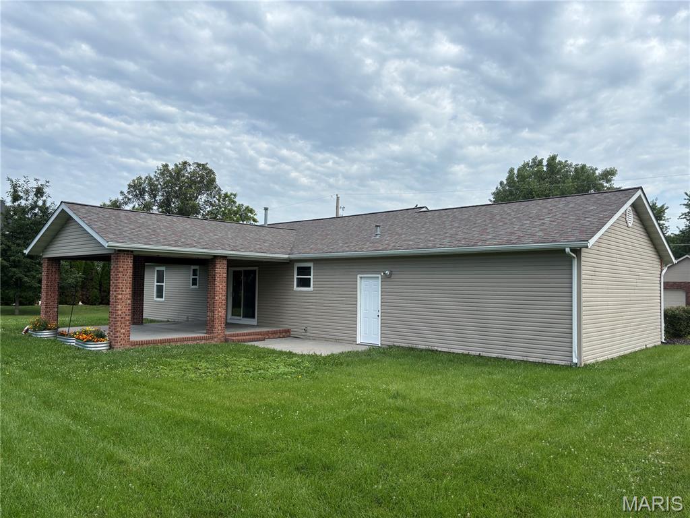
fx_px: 518
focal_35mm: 26
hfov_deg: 67.3
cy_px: 259
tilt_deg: +3.1
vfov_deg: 53.1
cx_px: 345
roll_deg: -0.5
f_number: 1.6
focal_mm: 5.96
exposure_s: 1/2778
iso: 50
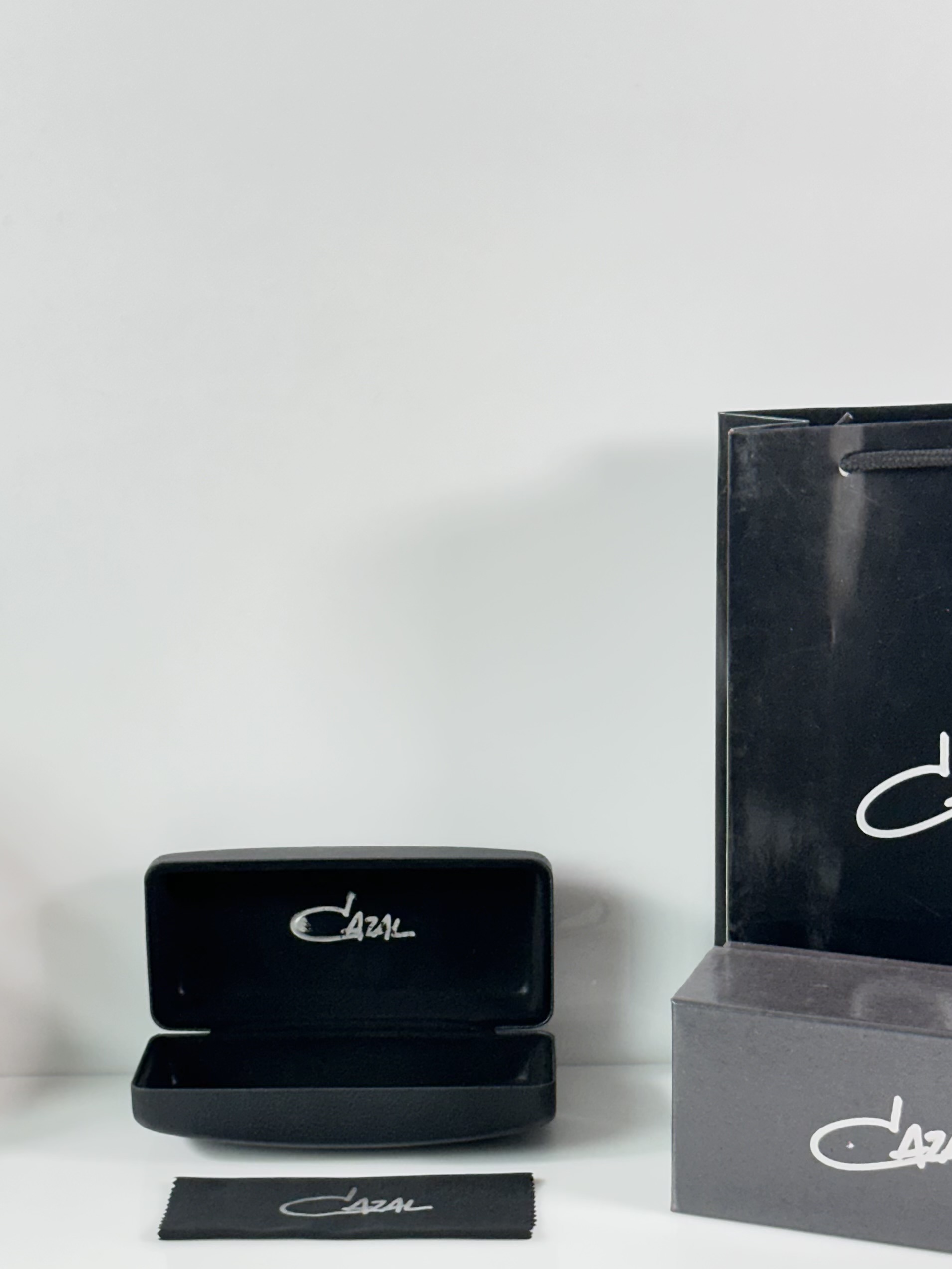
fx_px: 2787
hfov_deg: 19.4
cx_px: 482
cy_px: 930
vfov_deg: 25.4
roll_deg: +1.7
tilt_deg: -20.7
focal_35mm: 76
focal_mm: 6.86
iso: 125
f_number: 1.78
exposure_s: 1/100
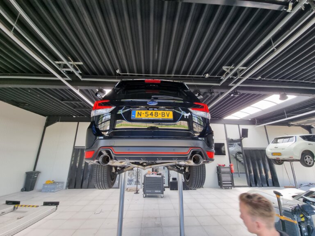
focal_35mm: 13
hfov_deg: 106.2
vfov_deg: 89.9
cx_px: 158
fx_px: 118
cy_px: 118
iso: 80
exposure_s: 1/100
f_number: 2.2
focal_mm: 2.2
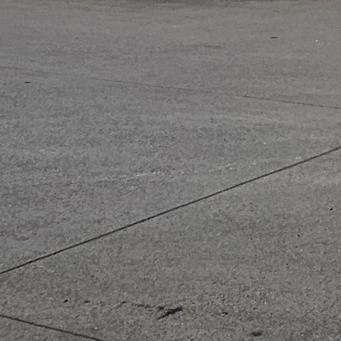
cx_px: 513
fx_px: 1003
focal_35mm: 90
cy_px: -171
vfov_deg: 17.4
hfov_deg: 17.4
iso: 32
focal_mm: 1.74
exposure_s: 1/1761
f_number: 2.2
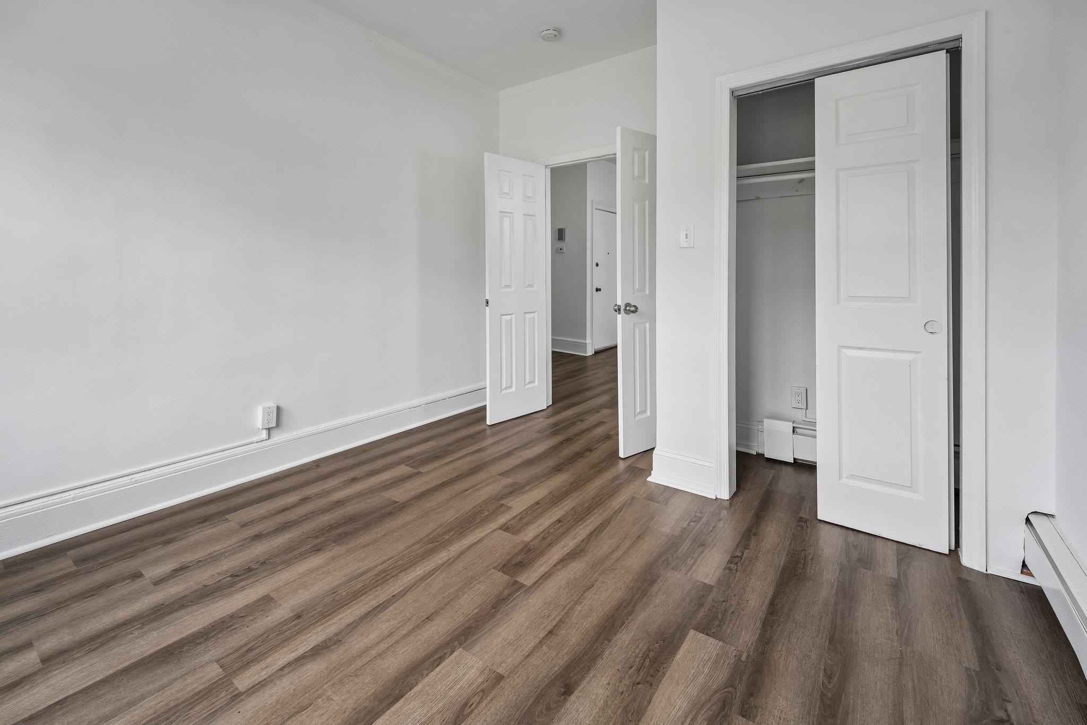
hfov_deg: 104.3
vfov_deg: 81.2
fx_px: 423
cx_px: 544
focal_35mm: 14
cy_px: 362
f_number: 7.1
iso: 200
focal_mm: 14
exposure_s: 1/60
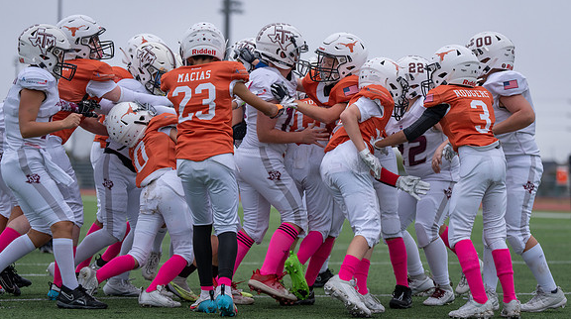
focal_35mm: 134
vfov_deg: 9.0
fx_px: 2026
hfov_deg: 16.0
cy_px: 150
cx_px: 293
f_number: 2.8
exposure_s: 1/1250
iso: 640
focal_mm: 120
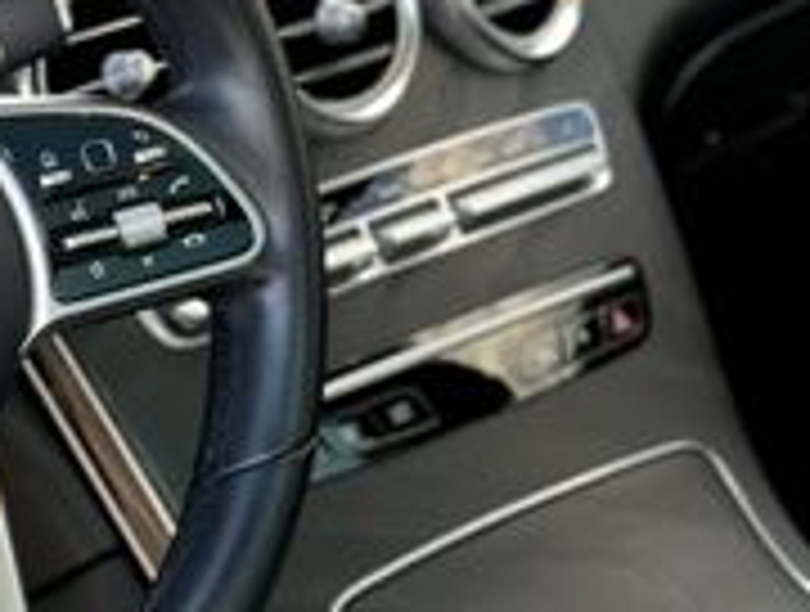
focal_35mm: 125
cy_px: 184
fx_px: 2933
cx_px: -153
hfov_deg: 15.2
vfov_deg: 11.9
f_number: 1.78
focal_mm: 6.76
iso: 160
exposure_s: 1/230
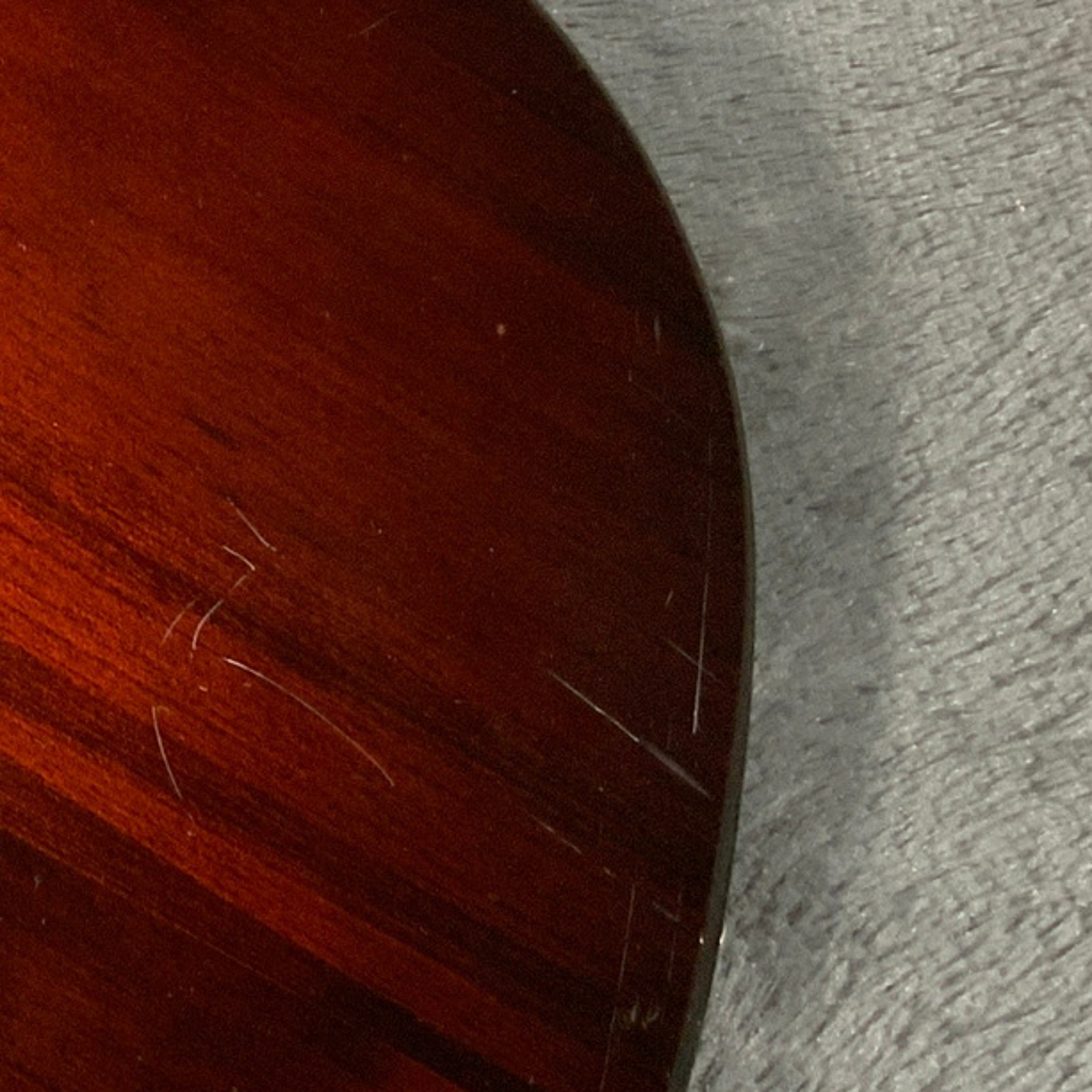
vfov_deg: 16.2
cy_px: 390
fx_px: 3819
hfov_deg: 14.5
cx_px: -819
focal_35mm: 107
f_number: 1.8
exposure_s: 1/78
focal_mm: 3
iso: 64
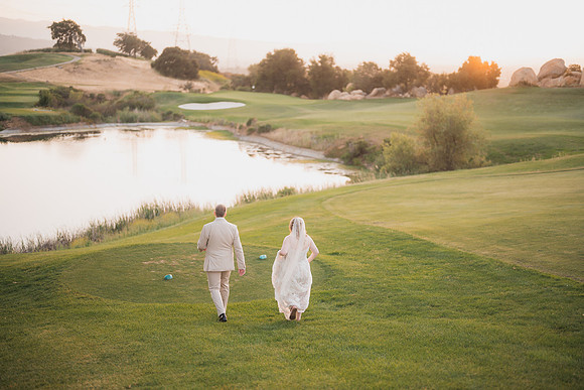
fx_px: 811
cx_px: 292
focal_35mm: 50
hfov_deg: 39.6
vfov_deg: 27.0
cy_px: 195
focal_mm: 50
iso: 125
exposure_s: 1/200
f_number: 1.2
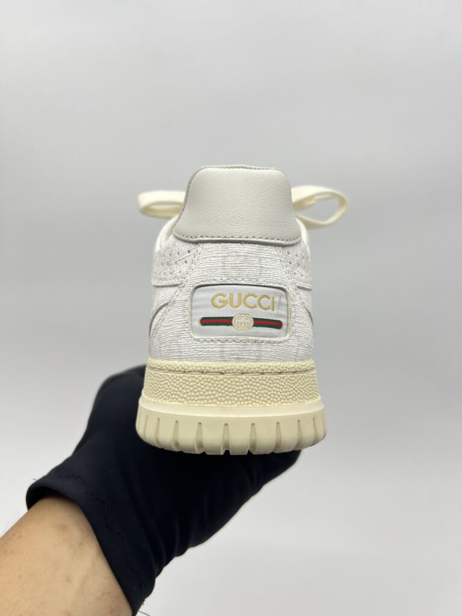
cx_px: 231
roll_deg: -0.6
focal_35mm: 26
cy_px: 308
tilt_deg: -17.7
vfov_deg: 67.3
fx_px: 463
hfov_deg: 53.1
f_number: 1.5
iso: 40
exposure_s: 1/181
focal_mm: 5.7
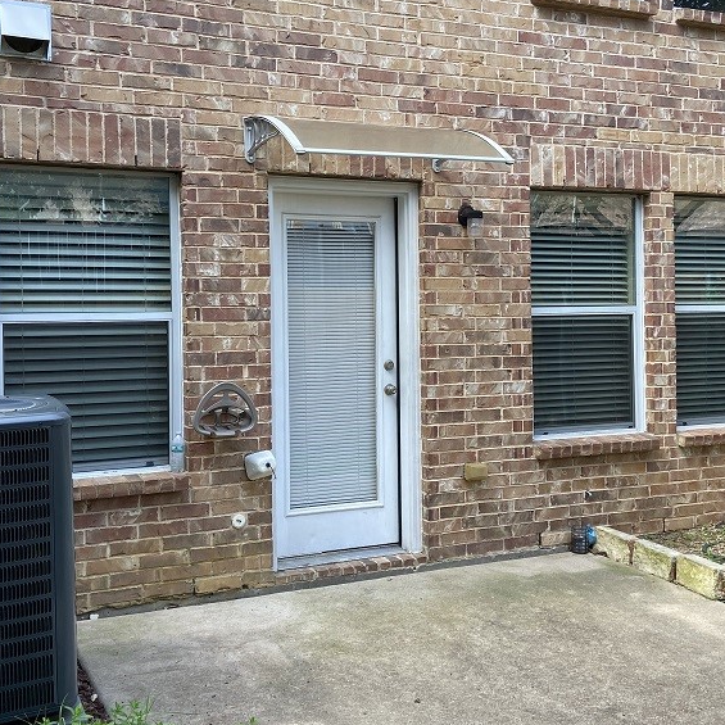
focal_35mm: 41
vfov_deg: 40.9
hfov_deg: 40.9
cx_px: 373
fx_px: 972
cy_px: 330
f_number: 1.8
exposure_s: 1/191
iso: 32
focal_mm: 4.25
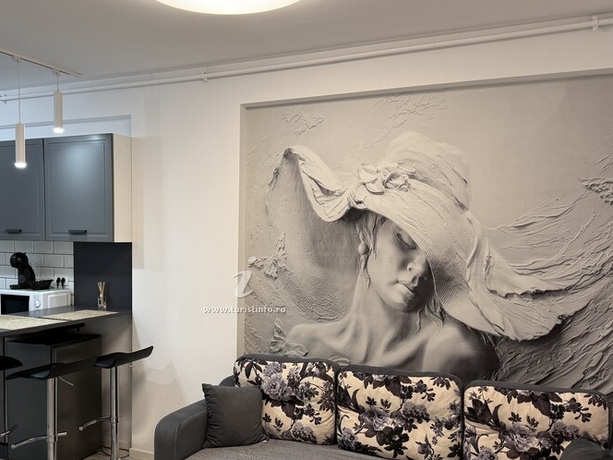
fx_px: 655
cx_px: 231
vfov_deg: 38.5
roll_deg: -0.6
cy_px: 270
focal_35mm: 37
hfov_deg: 49.7
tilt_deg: -3.7
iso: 125
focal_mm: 6.76
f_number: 1.78
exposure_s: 1/121
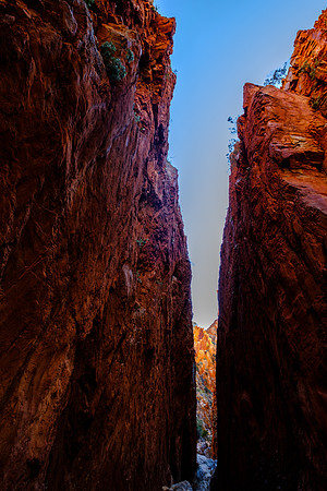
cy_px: 246
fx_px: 204
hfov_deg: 77.3
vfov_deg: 100.4
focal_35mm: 15
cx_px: 164
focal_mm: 10
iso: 400
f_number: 8
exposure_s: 1/55
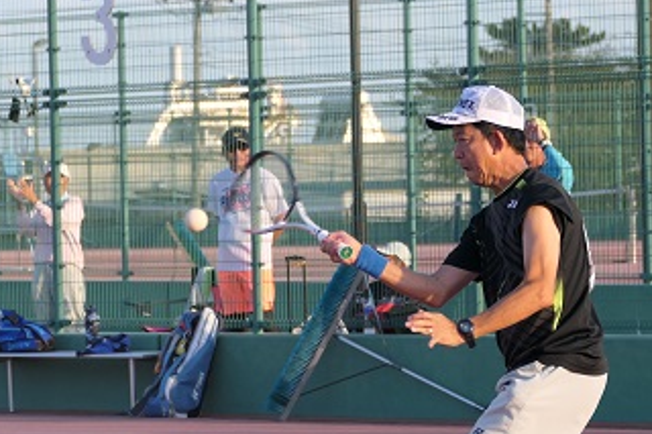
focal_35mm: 291
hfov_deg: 7.1
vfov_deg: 4.7
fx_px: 5267
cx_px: 418
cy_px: 317
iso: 200
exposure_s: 1/500
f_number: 4
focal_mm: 61.93
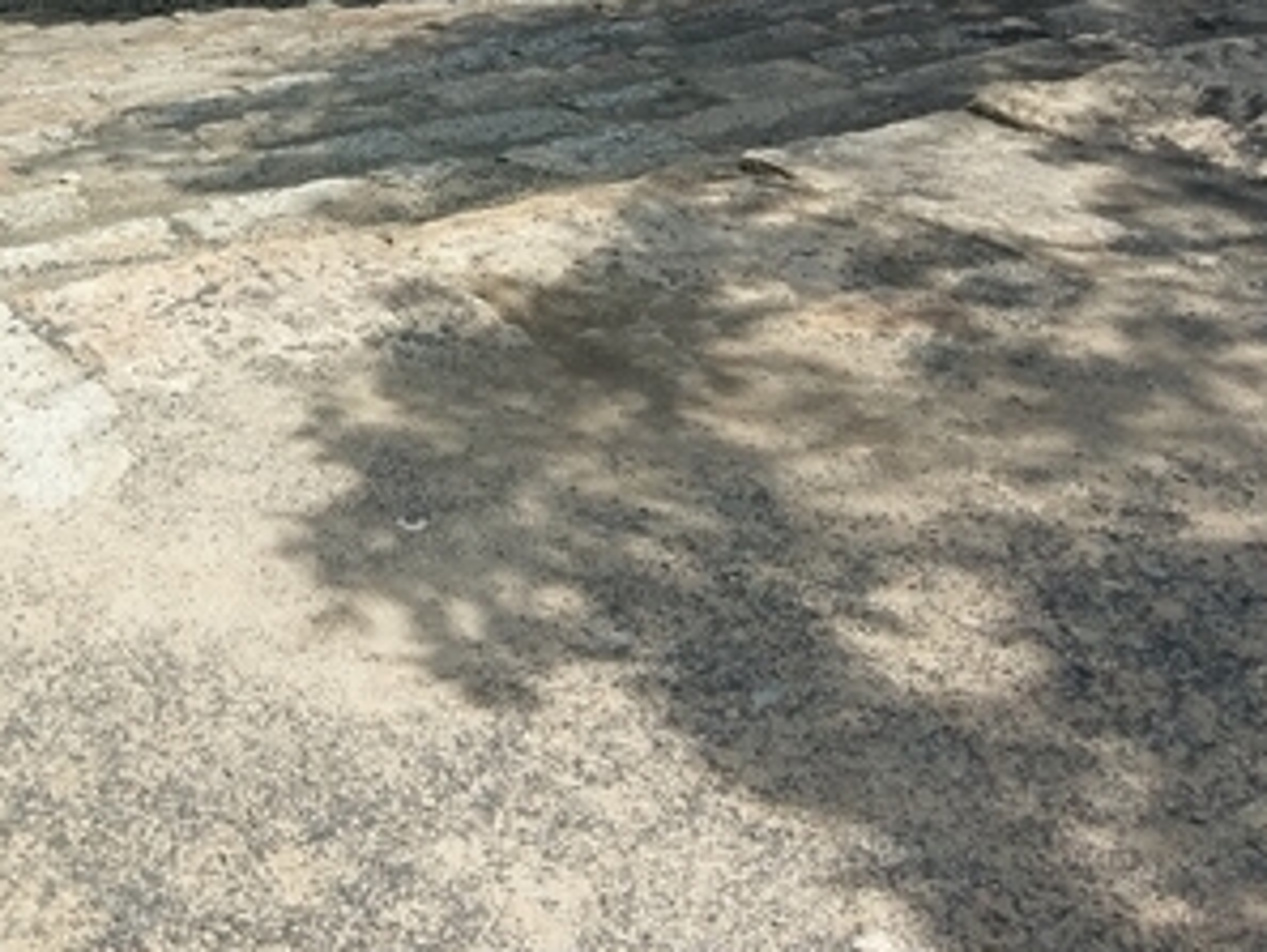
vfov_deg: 20.0
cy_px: -111
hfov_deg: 27.0
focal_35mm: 70
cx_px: 188
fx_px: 2563
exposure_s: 1/1714
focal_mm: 4.58
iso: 100
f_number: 1.8
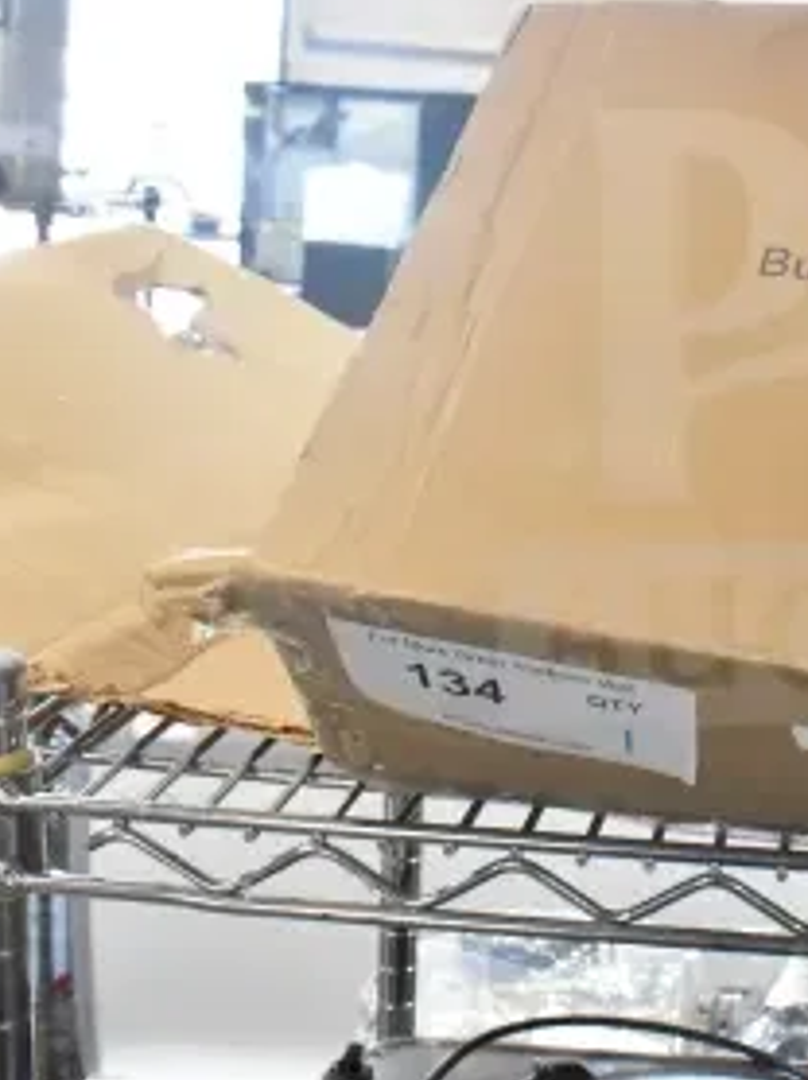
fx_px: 1777
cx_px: 932
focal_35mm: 57
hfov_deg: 23.7
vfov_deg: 33.7
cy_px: 418
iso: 6400
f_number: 7.1
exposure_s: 1/200
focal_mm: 18
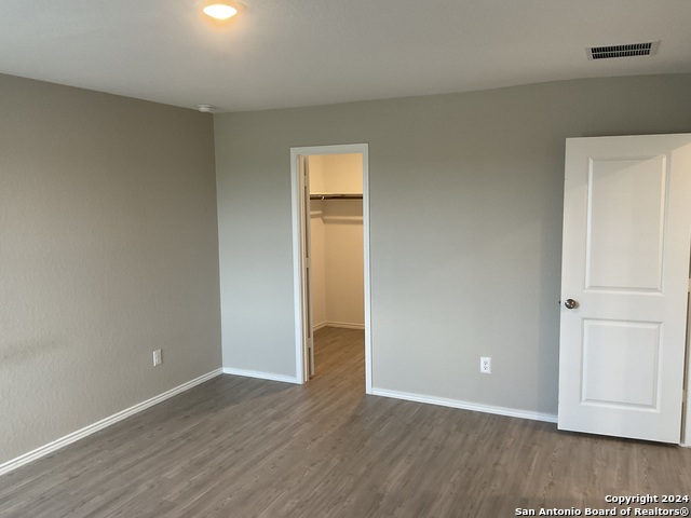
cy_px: 259
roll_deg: +0.6
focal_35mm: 29
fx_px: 579
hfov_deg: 61.7
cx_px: 346
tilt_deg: -6.1
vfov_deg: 48.2
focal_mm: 3
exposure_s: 1/60
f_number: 1.8
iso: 80
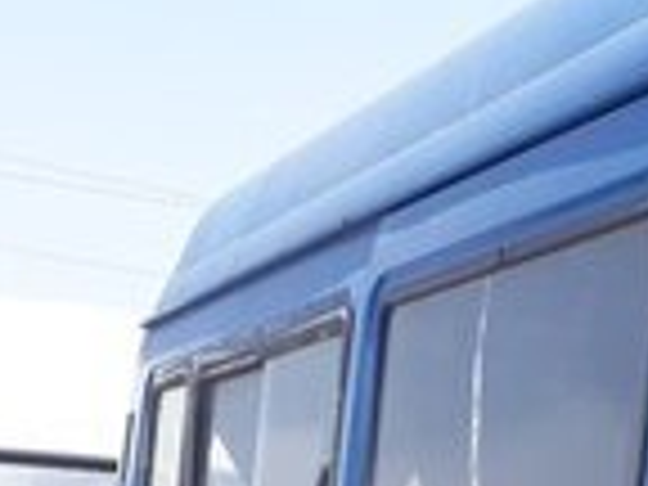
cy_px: 1060
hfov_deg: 14.9
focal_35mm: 124
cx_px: 927
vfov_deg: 10.7
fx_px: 2321
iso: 40
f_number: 1.9
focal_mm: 3.6
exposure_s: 1/792
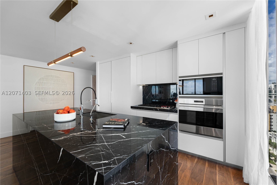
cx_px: 138
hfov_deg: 104.2
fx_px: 108
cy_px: 92
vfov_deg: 81.2
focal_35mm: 14
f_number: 8
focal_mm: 14
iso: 320
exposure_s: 1/80
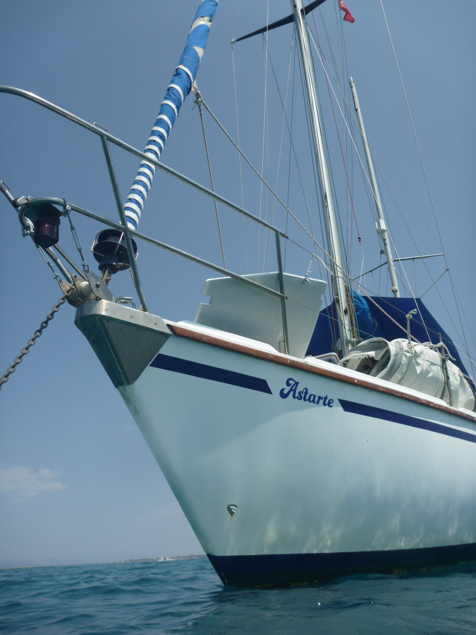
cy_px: 318
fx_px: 513
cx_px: 238
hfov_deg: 49.7
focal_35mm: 28
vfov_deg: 63.4
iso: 80
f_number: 10
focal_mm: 4.9
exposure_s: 1/160
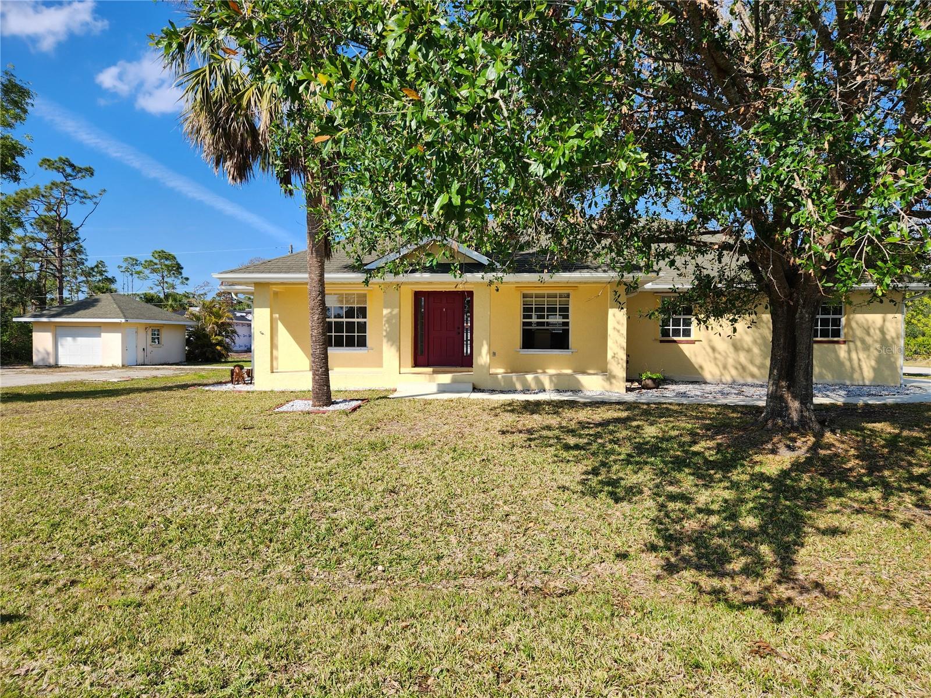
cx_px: 466
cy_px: 349
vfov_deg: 58.9
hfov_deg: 73.9
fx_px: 619
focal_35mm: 23
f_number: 1.8
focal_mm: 5.4
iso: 20
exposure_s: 1/1218
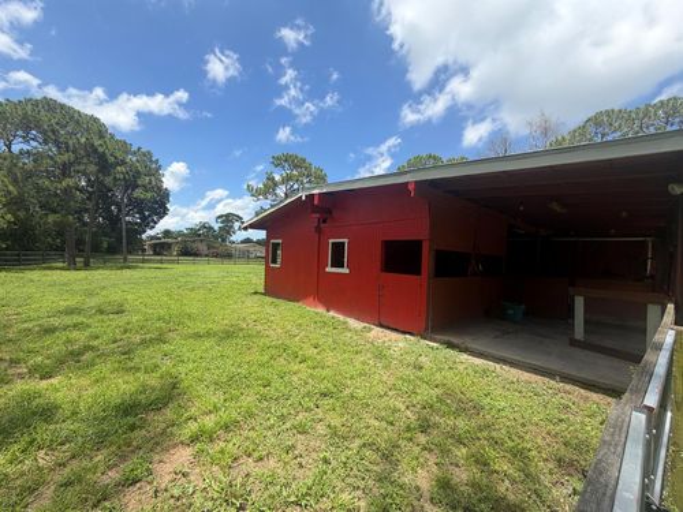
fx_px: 276
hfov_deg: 102.1
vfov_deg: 85.7
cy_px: 256
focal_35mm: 14
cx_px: 342
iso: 32
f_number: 2.2
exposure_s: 1/770
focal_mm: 2.22
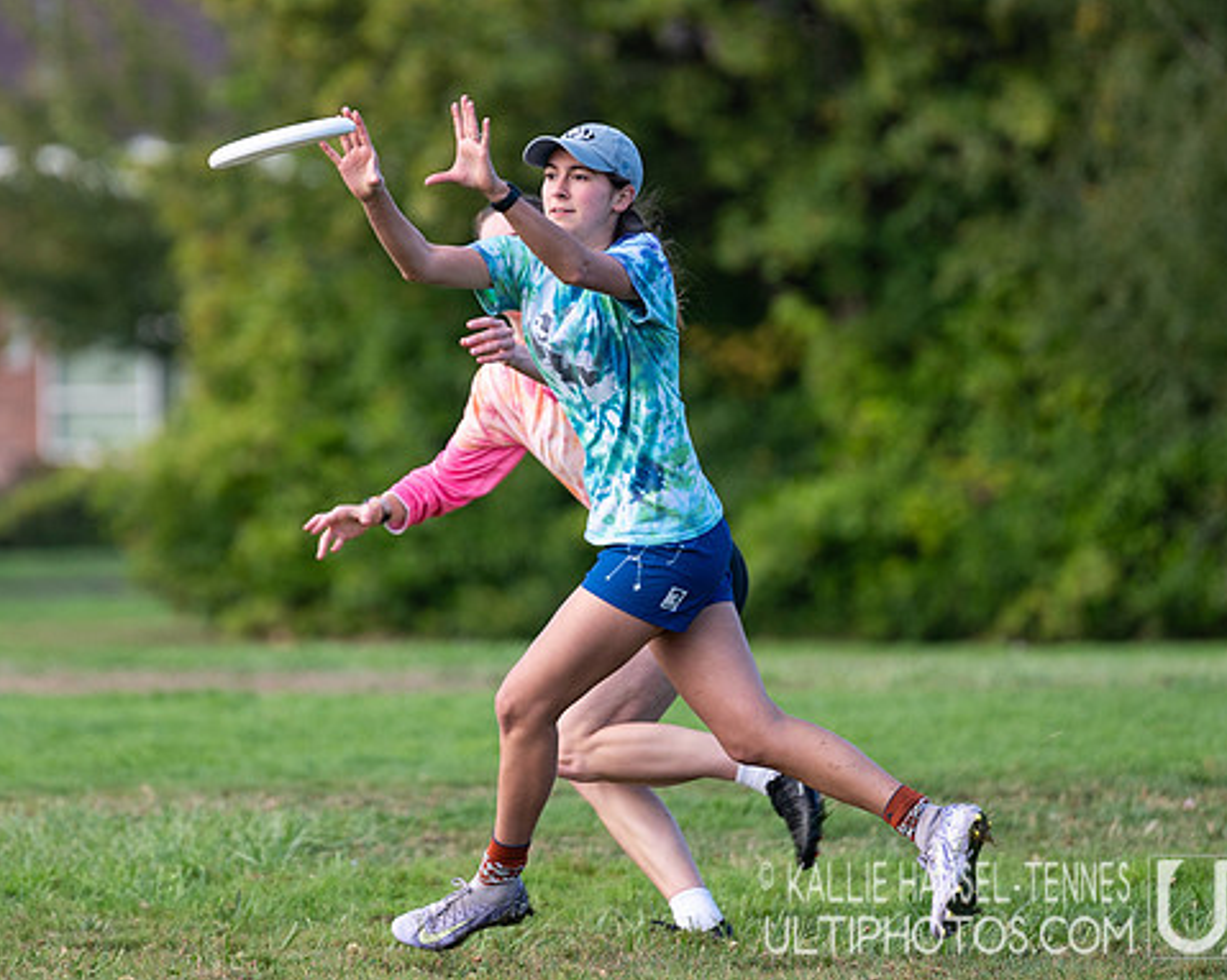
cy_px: 358
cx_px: 487
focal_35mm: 424
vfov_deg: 3.7
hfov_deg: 4.6
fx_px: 15394
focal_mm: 200
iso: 320
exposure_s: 1/1600
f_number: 2.8
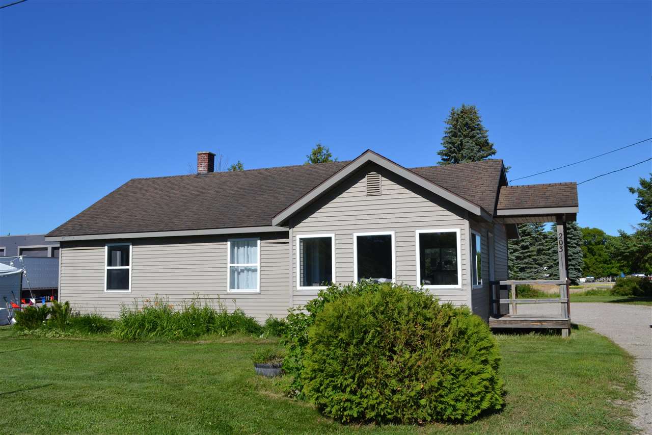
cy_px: 218
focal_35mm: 33
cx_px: 326
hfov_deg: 57.2
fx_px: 598
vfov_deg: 40.0
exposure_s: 1/320
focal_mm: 22
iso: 100
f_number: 9
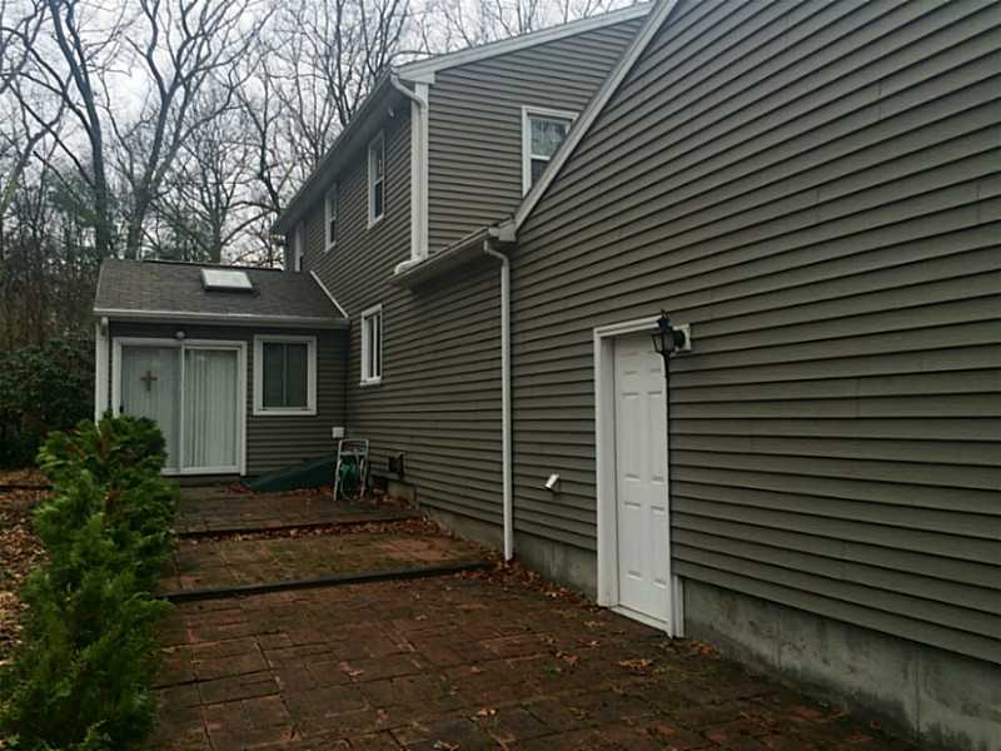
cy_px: 376
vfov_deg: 48.2
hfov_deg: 61.7
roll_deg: +1.4
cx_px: 500
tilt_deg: +2.5
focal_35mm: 29
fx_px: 839
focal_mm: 4.15
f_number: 2.2
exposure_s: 1/380
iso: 32
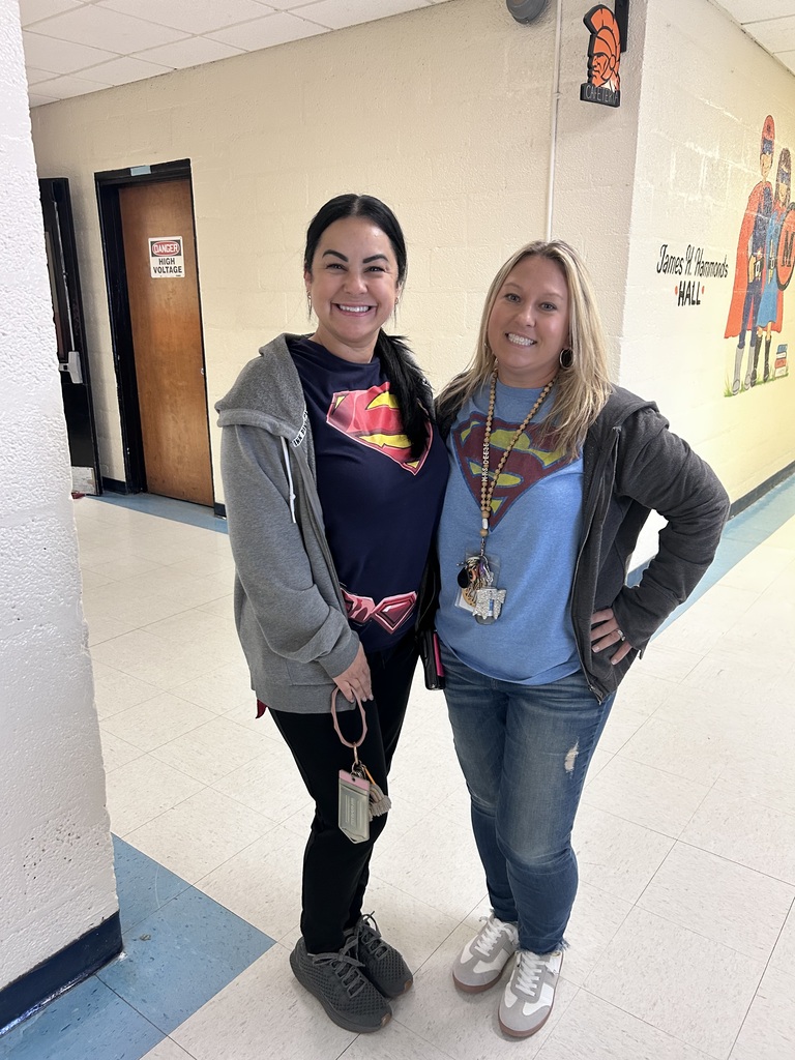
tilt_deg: -16.1
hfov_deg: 53.1
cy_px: 530
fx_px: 796
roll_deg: +0.1
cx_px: 398
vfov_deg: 67.3
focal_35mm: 26
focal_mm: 5.7
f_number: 1.5
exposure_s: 1/60
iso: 200
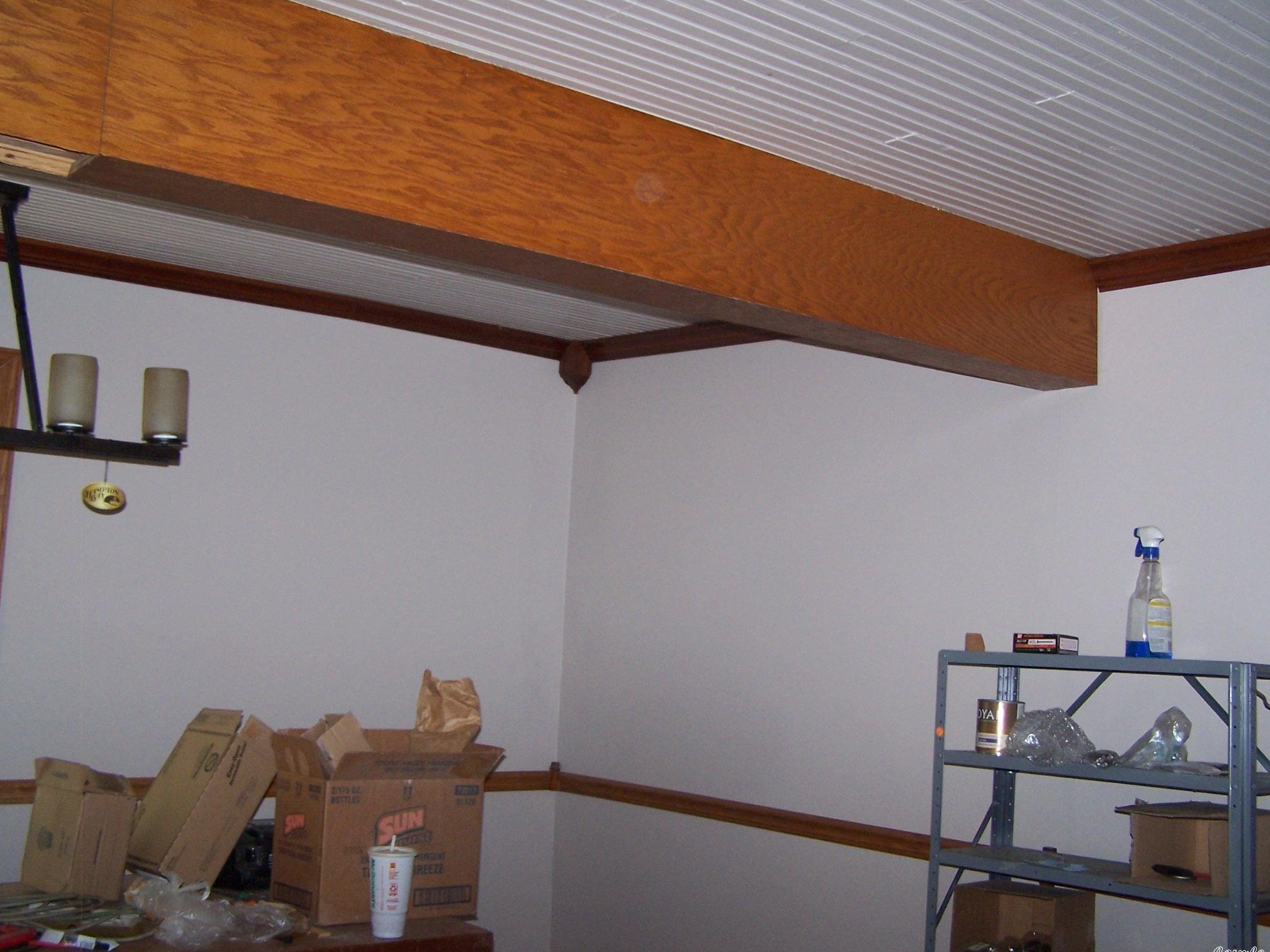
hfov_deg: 47.9
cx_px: 642
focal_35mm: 39
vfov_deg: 36.8
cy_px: 471
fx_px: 1431
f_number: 2.8
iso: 140
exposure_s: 1/60
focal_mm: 6.3
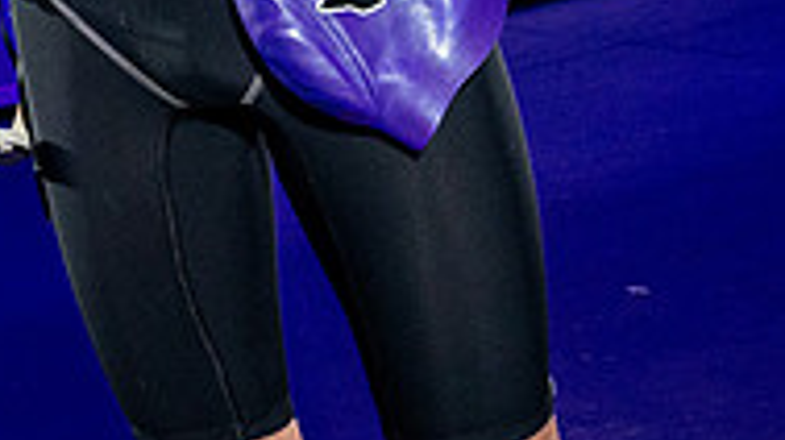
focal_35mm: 75
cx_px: -148
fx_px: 1560
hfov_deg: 25.5
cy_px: -477
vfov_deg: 13.4
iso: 2500
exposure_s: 1/250
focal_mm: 20
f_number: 7.1
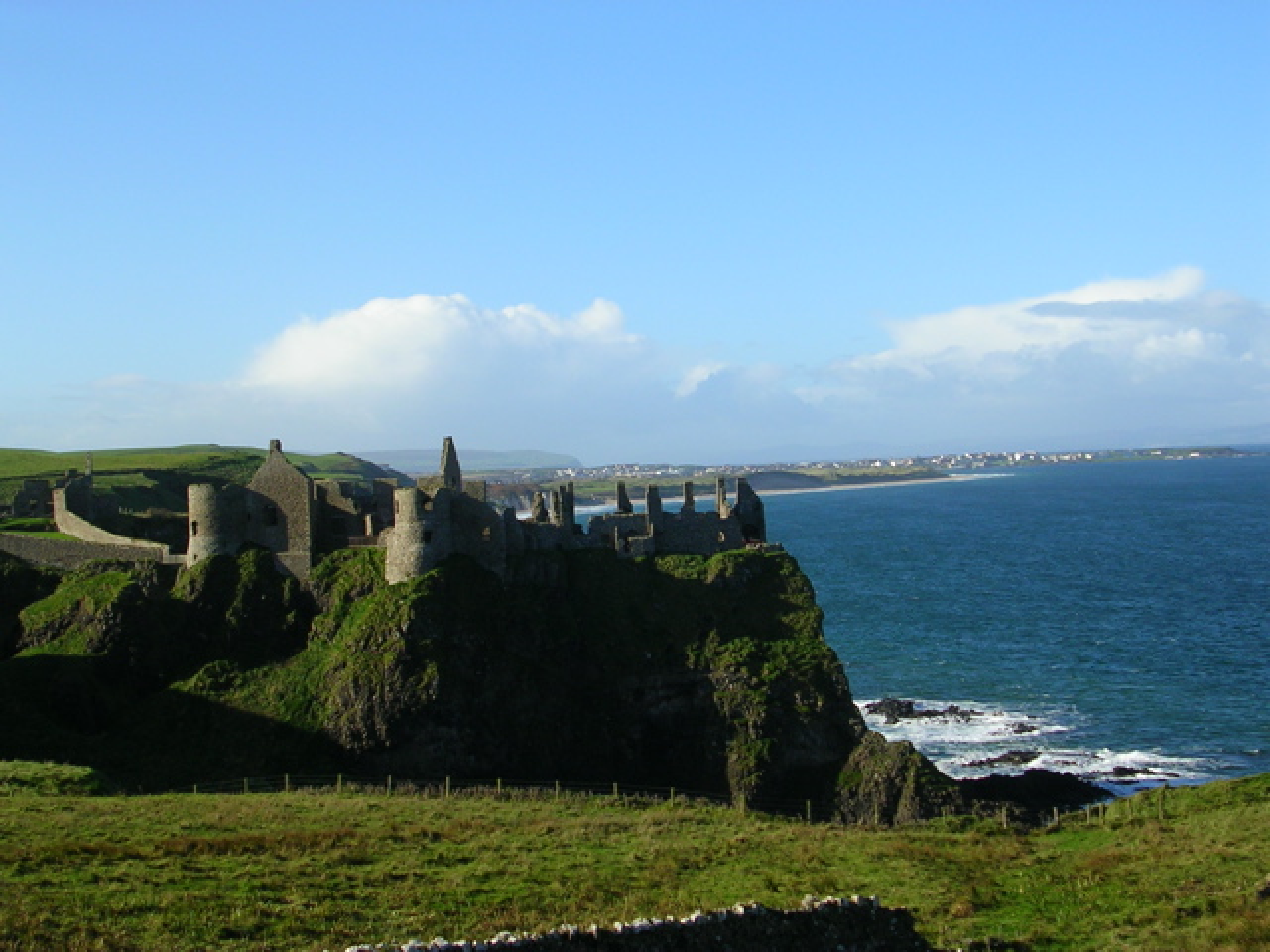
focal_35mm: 60
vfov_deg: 24.4
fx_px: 2201
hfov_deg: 32.2
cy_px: 476
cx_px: 635
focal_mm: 9.1
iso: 50
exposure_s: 1/640
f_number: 3.4
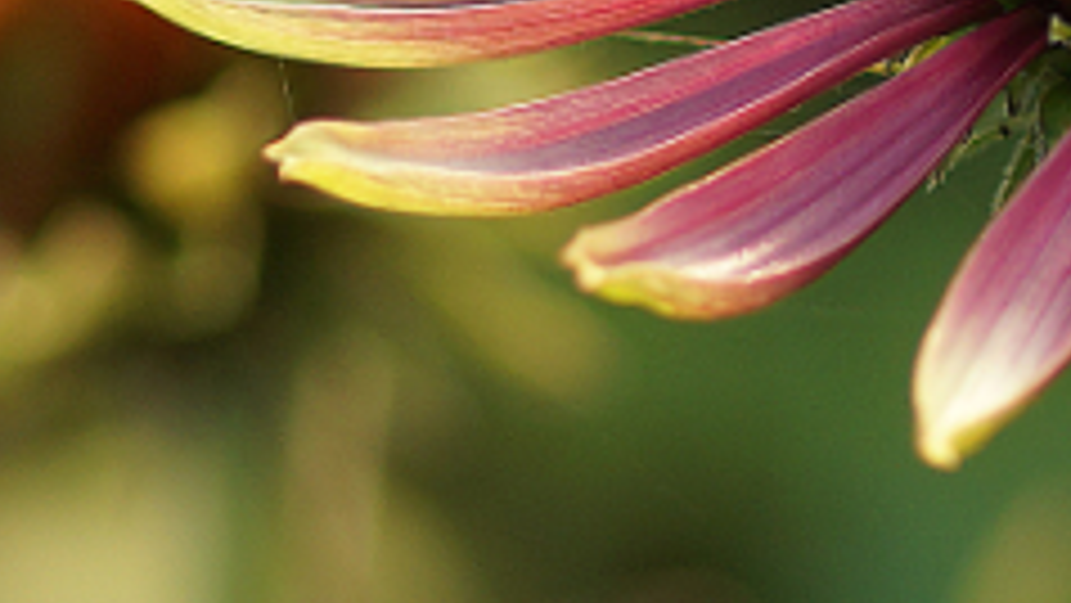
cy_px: 536
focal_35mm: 792
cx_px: 1796
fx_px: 22497
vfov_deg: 1.5
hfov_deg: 2.7
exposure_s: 1/160
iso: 125
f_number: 2.8
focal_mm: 100
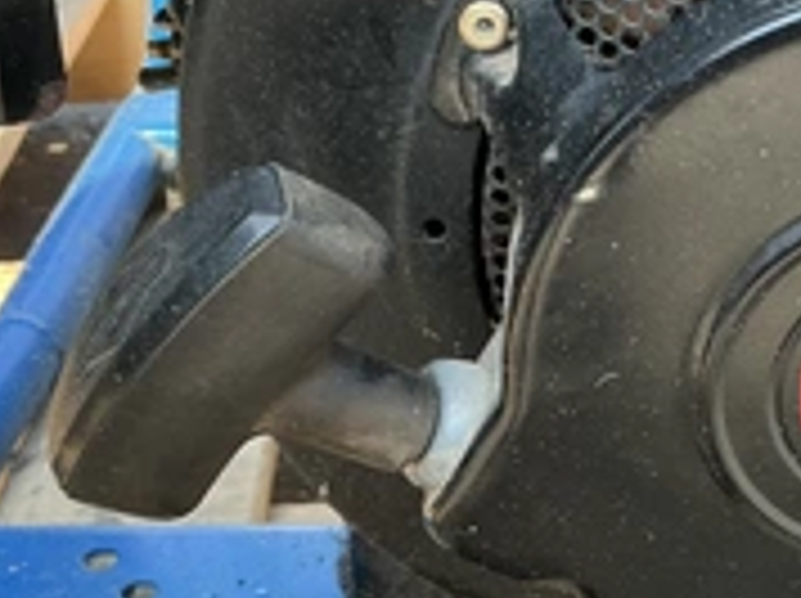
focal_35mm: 63
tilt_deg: -28.9
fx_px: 1456
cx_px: 621
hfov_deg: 30.1
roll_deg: +0.5
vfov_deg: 23.2
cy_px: 301
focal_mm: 3
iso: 32
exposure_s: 1/129
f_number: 1.8
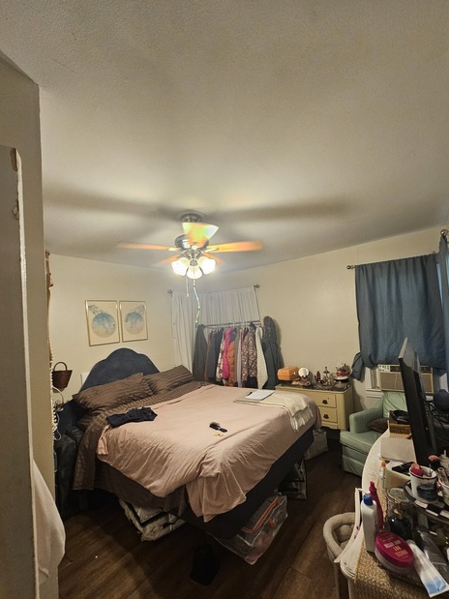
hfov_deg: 85.6
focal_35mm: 14
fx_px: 242
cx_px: 238
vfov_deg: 101.9
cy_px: 320
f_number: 2.2
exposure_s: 1/60
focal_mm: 2.2
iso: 250
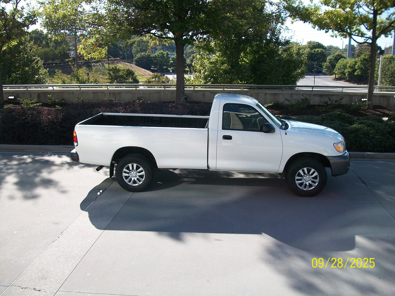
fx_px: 365
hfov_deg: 56.8
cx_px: 198
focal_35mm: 32
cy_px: 148
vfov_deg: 44.2
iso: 80
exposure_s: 1/800
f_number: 2.9
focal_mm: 5.7
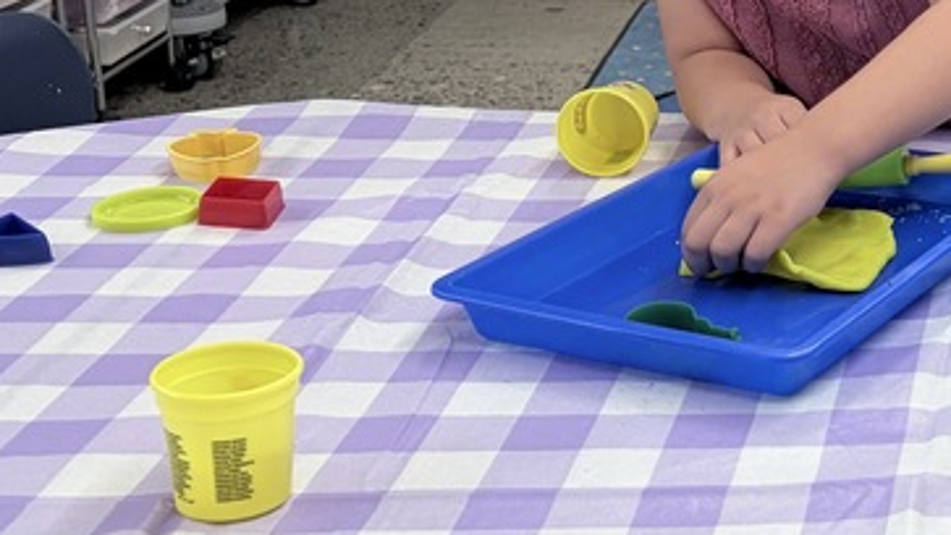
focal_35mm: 80
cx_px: 1271
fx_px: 2017
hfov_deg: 23.2
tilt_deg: -16.2
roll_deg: -2.4
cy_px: 60
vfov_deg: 14.9
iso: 64
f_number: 1.6
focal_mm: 5.96
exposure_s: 1/100
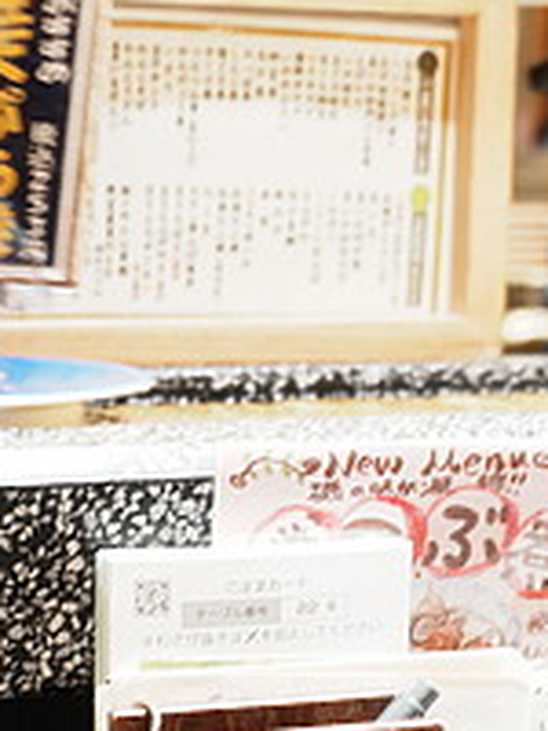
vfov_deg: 21.6
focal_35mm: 90
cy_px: 545
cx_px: 55
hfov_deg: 16.2
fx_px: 1900
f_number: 2.8
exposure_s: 1/15
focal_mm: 24
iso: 125
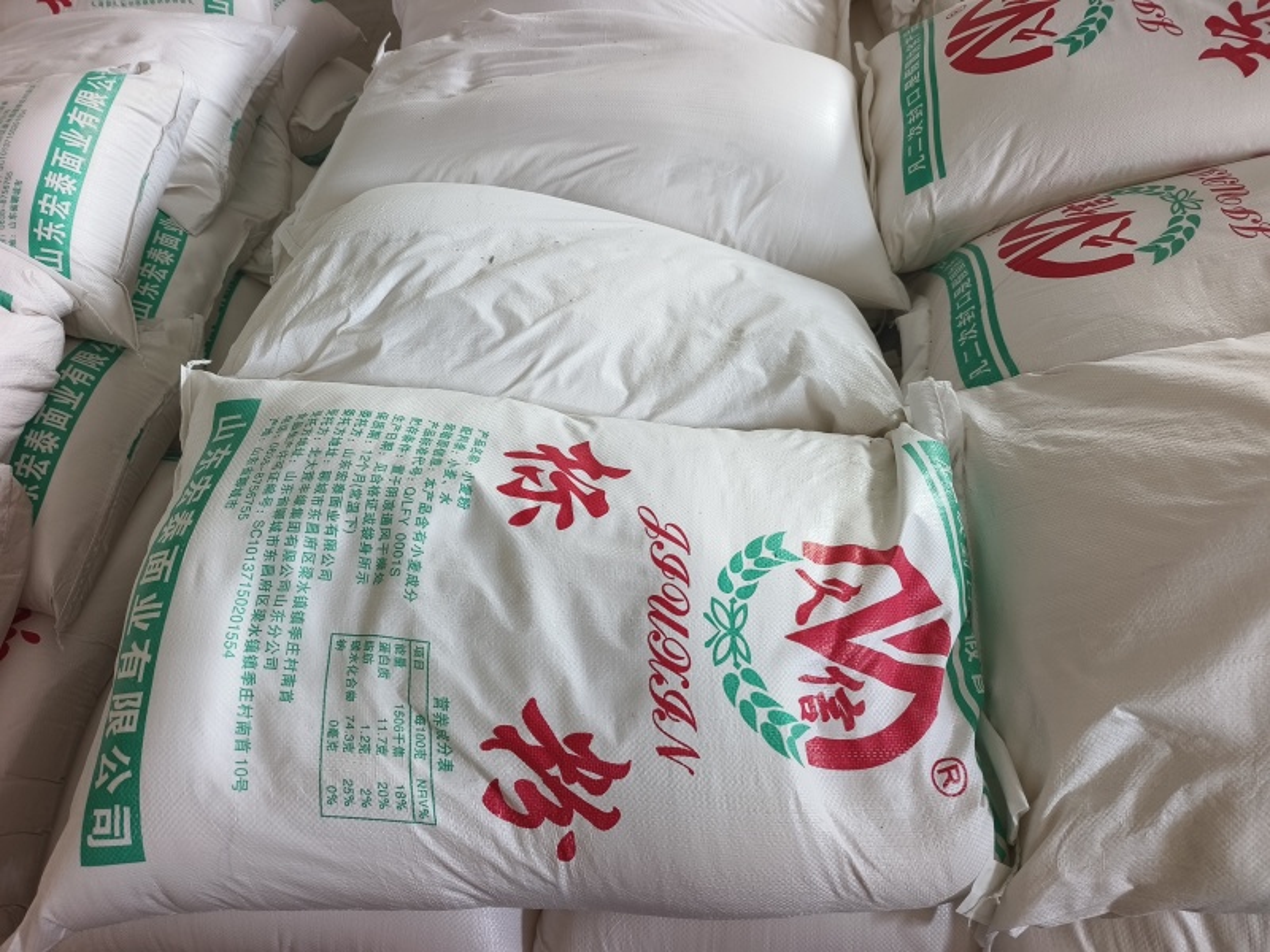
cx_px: 635
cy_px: 476
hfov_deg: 73.9
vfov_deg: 58.9
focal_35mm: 23
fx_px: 844
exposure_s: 1/100
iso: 666
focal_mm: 5.5
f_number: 1.75
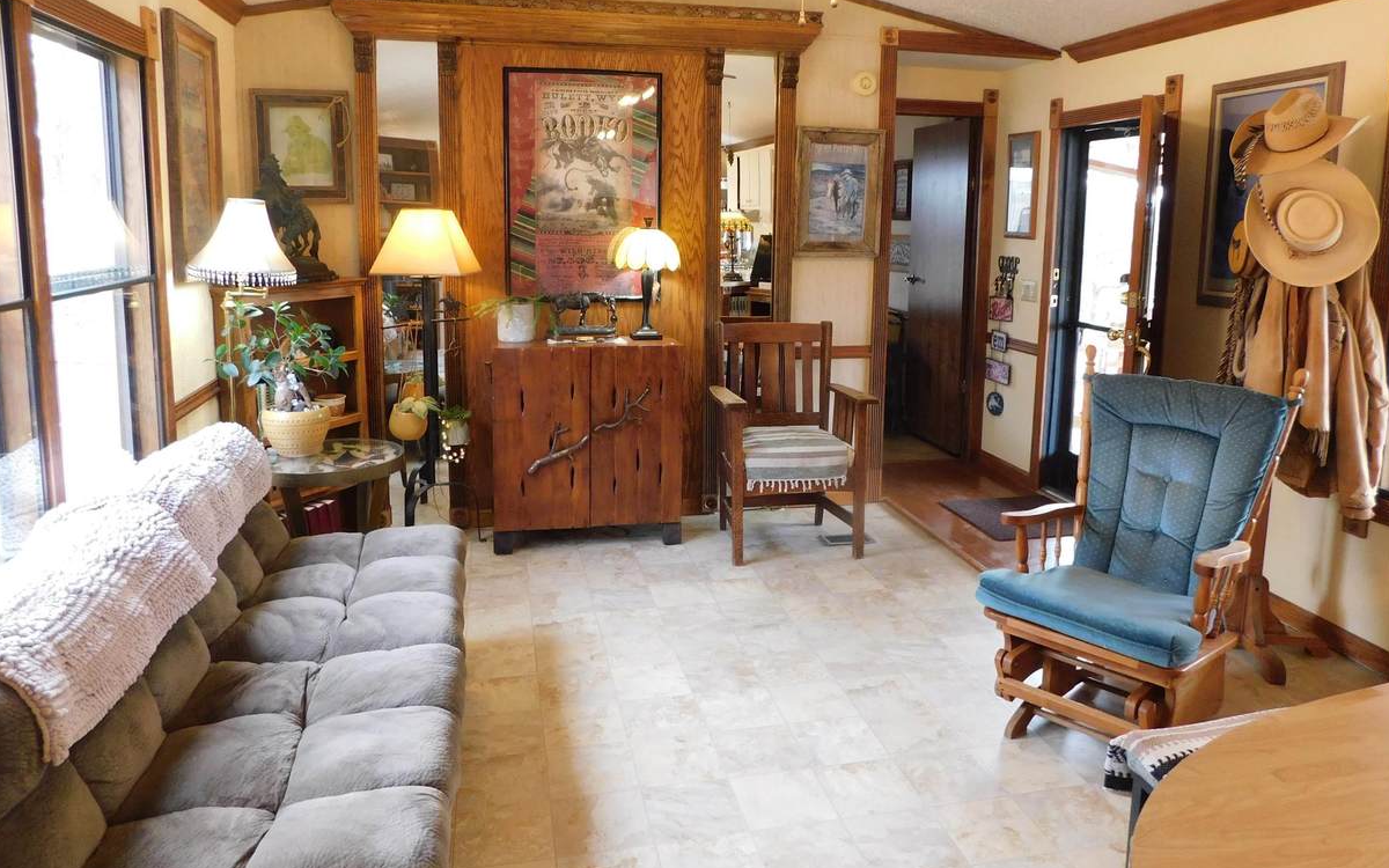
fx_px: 984
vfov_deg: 47.4
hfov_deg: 70.4
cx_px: 716
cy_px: 356
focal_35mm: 26
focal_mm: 4
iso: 220
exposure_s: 1/30
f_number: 3
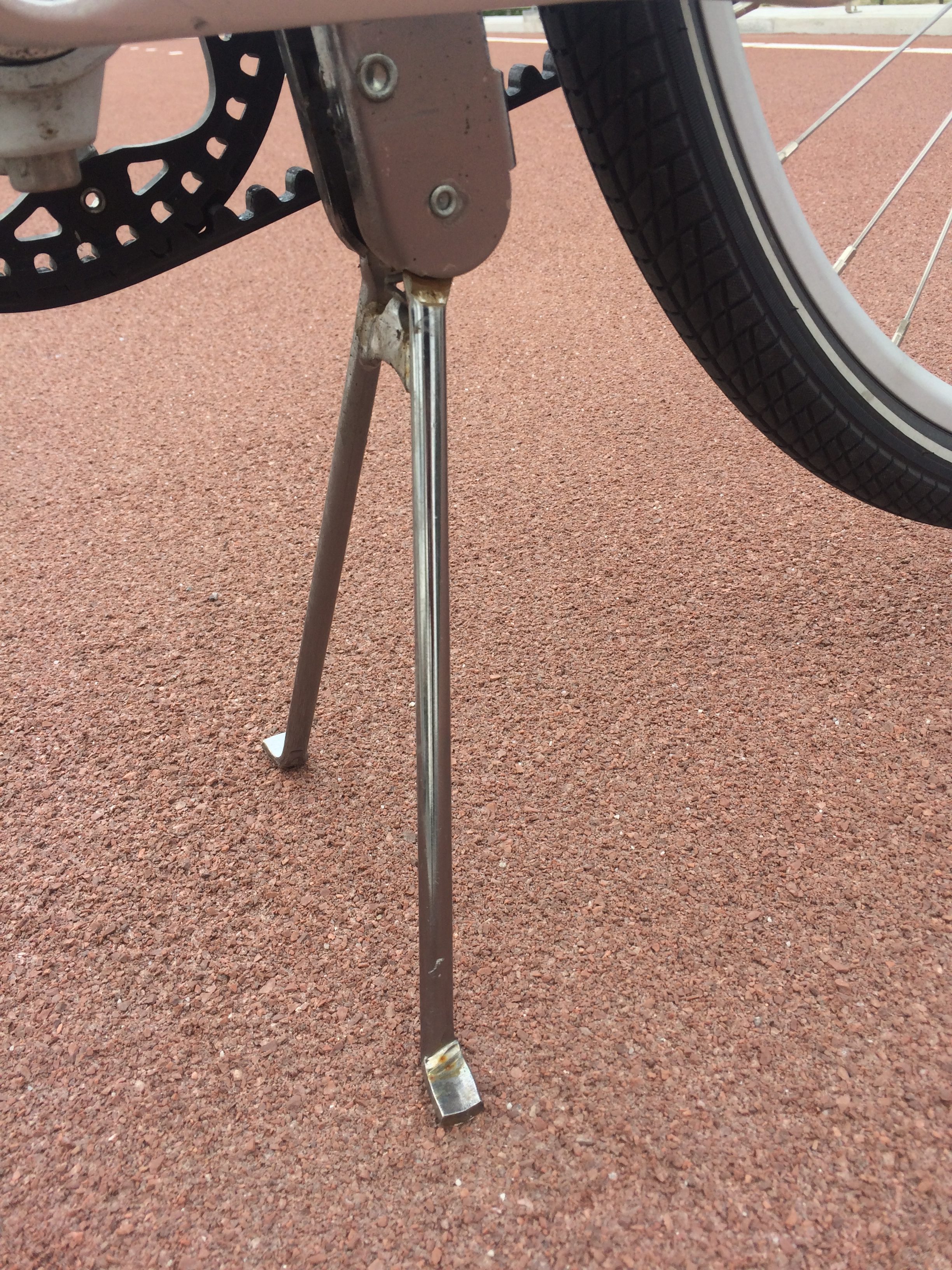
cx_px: 476
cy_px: 635
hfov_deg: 48.2
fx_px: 1063
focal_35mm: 29
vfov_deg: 61.7
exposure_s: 1/604
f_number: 2.2
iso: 32
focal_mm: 4.15
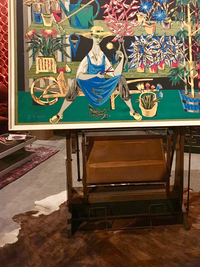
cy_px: 123
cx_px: 121
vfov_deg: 48.9
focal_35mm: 38
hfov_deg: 37.6
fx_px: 293
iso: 400
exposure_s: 1/17
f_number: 2.2
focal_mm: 4.15
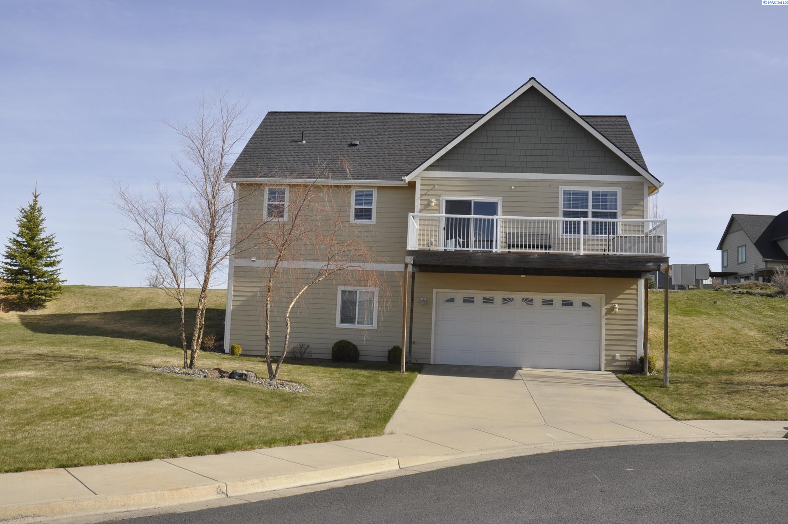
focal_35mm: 33
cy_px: 262
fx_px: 721
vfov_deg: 39.9
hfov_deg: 57.3
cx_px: 394
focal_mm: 22
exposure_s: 1/320
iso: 200
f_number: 9
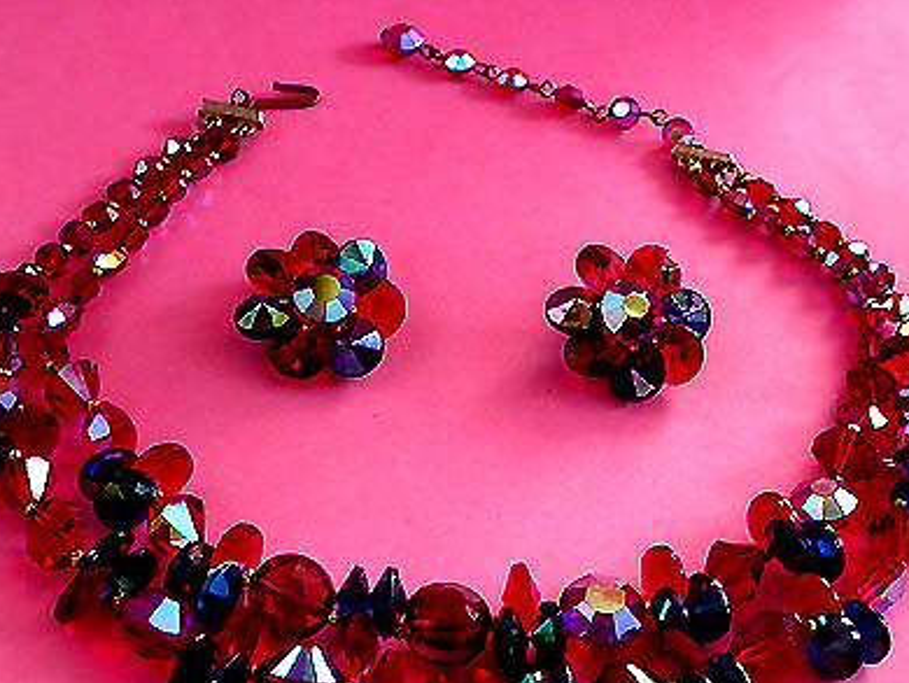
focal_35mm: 45
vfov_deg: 32.1
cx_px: 464
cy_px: 402
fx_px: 1182
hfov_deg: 42.0
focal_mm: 7.85
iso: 100
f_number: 2.6
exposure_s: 1/38.8
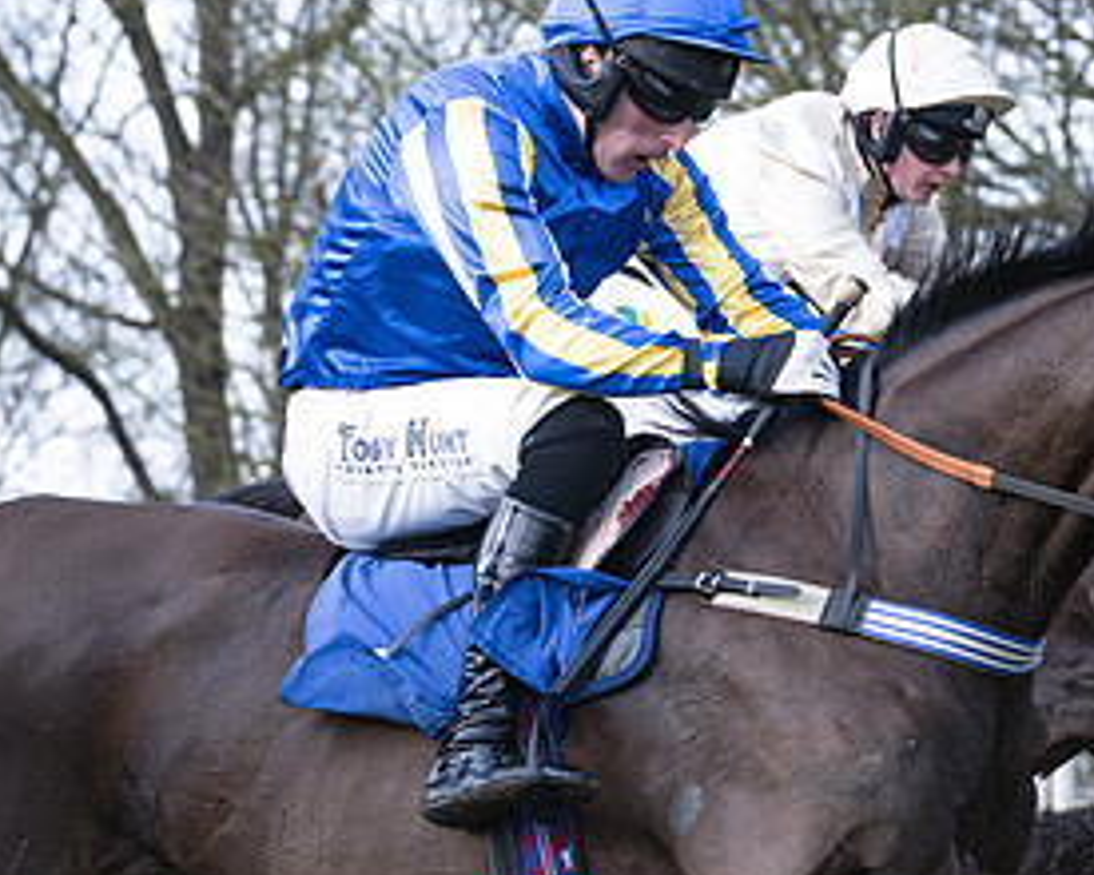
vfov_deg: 6.4
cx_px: 711
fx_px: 7836
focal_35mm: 242
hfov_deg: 8.0
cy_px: 616
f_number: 4
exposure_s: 1/1000
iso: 400
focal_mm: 70
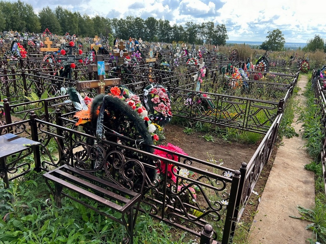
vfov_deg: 53.1
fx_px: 245
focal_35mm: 26
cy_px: 122
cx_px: 163
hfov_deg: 67.3
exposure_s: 1/808
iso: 50
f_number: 1.5
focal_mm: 5.7
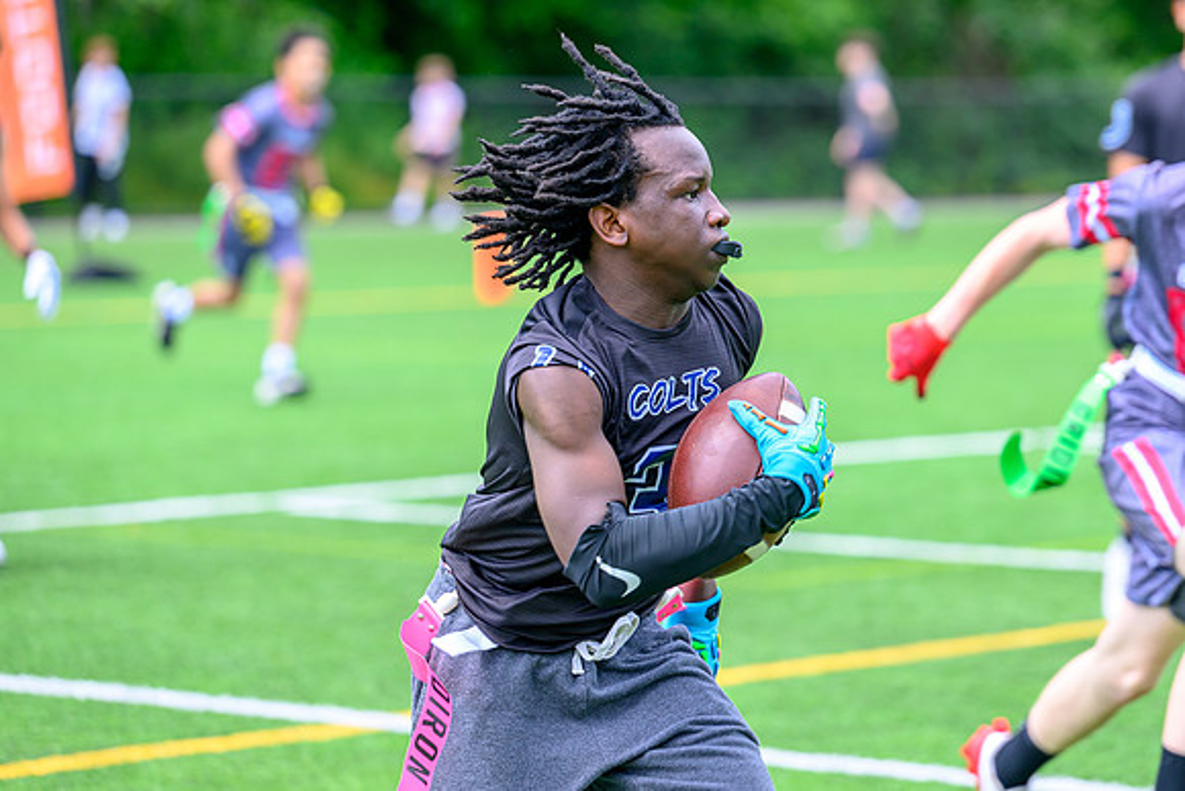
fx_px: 5846
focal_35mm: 178
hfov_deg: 11.6
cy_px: 278
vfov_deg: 7.7
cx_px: 624
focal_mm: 135
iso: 280
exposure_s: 1/800
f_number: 3.2
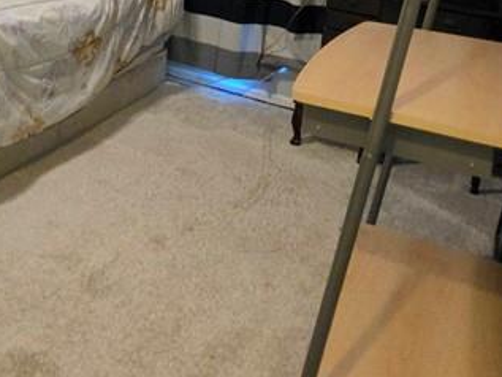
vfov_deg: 28.6
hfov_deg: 44.2
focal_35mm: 42
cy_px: -105
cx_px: 169
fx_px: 609
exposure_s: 1/40
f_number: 1.9
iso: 1000
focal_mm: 2.2
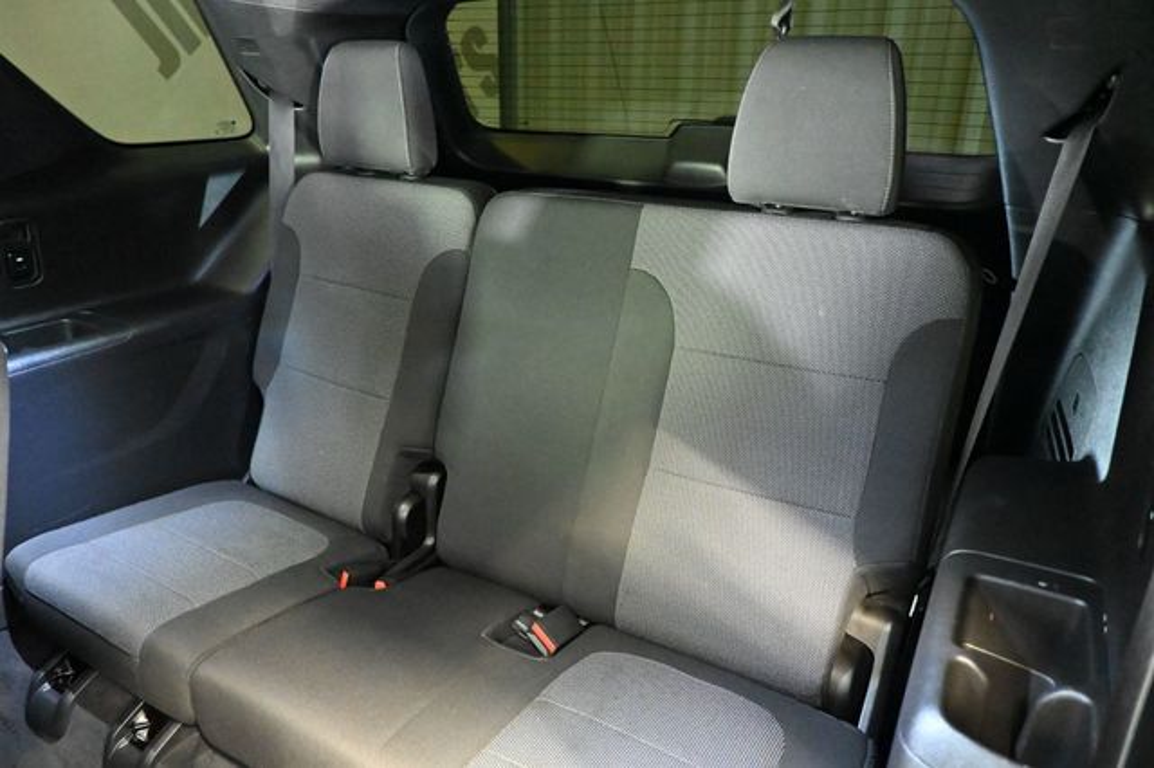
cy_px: 384
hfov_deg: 73.8
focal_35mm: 24
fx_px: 769
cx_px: 577
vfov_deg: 53.1
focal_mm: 16
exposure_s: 1/15
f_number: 3.5
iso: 12800
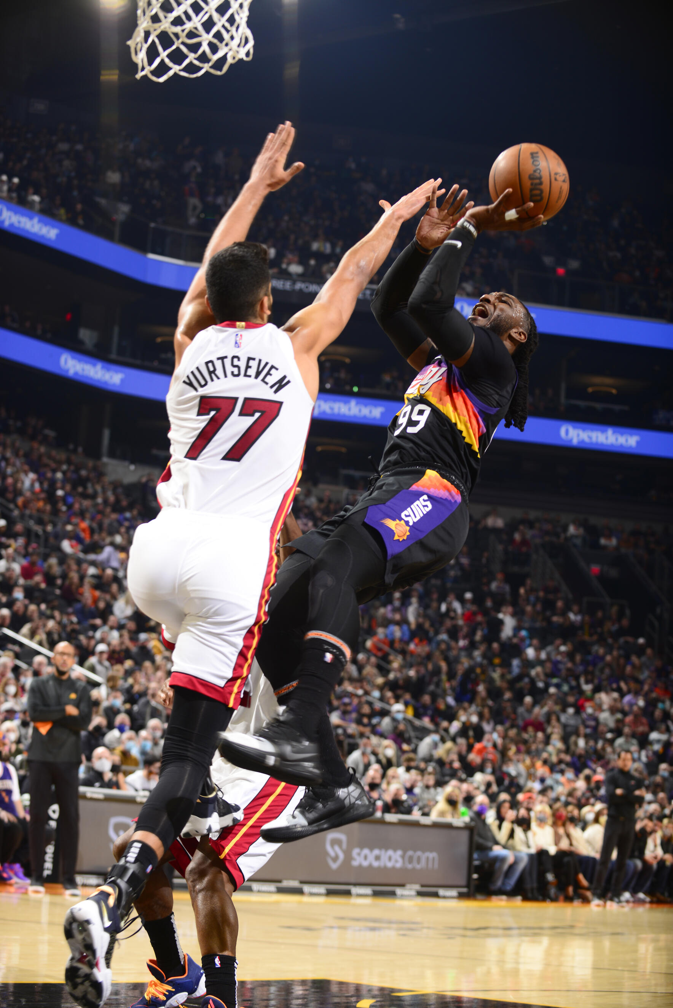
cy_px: 504
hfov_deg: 9.8
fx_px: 3923
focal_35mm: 140
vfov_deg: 14.7
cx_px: 336
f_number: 4
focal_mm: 140
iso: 200
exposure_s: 1/250
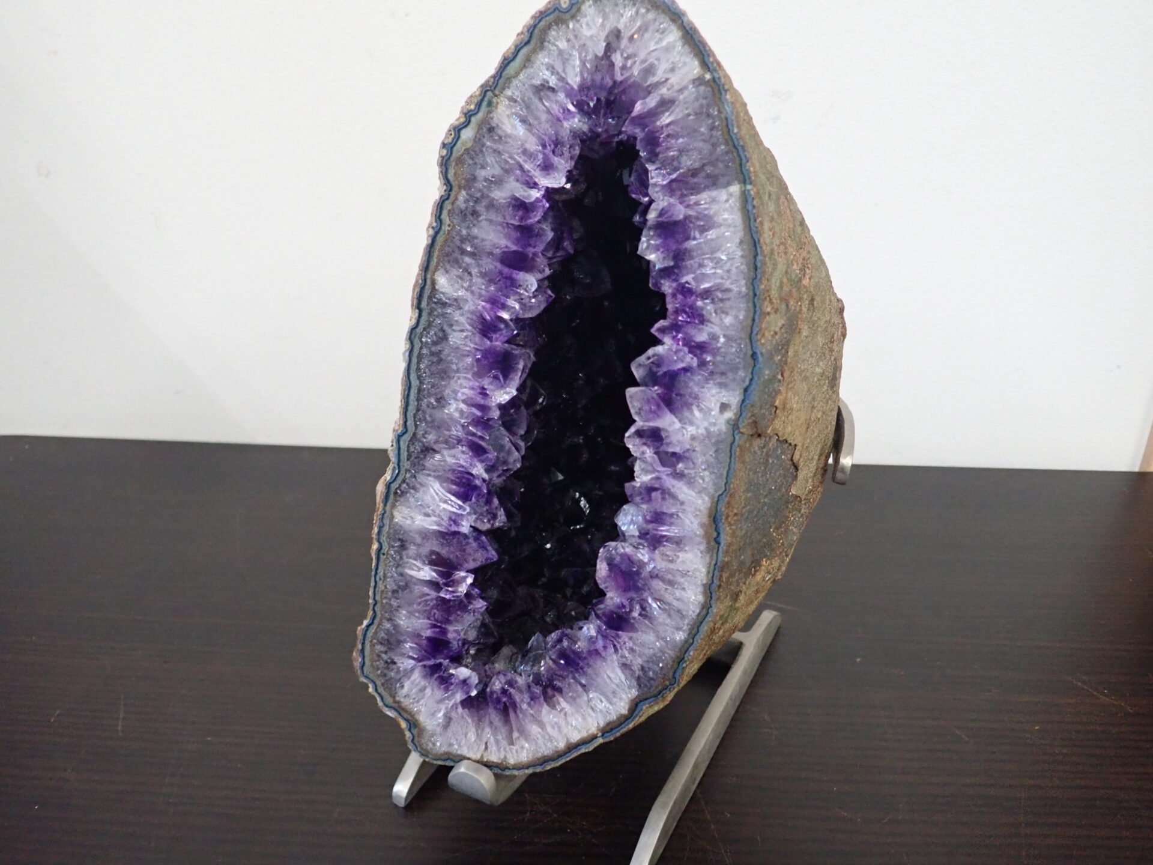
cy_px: 432
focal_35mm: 30
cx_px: 576
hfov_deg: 60.0
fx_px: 999
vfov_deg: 46.8
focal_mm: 5.5
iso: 800
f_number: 2.3
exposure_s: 1/80
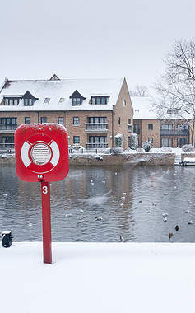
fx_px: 477
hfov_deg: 22.1
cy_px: 156
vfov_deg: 36.3
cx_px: 203
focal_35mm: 56
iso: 200
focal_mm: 24
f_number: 18
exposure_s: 1/8
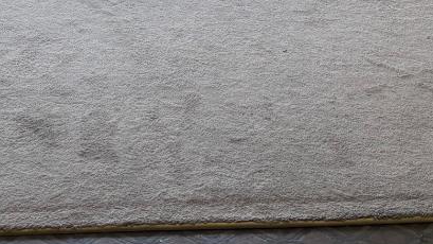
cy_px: -252
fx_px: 1194
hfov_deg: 20.4
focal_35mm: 104
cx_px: 98
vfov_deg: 10.6
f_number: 1.6
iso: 50
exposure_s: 1/591
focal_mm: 5.96
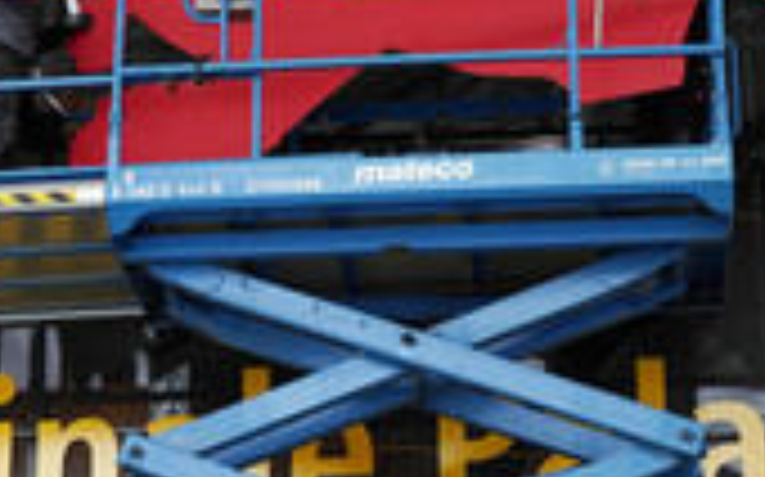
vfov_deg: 11.3
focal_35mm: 116
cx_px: 371
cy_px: 328
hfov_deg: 18.0
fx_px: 2417
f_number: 5.6
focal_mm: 43
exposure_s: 1/100
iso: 640
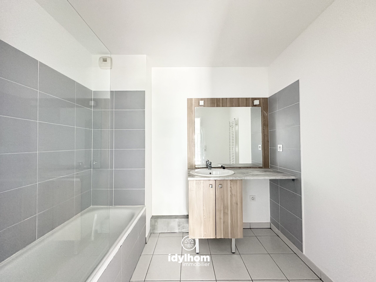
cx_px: 188
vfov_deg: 85.7
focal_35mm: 14
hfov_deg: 102.1
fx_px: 152
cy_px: 141
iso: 1250
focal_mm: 2.22
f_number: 2.2
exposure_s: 1/60
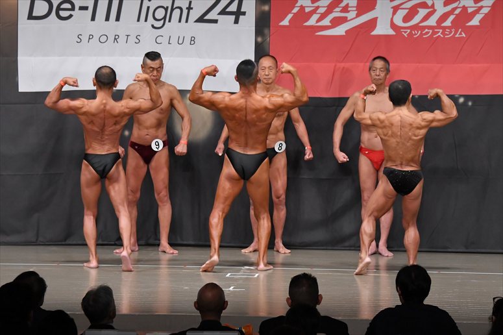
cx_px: 252
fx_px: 2346
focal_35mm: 168
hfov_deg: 12.2
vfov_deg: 8.2
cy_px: 168
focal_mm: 112
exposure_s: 1/400
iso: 5000
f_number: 5.6
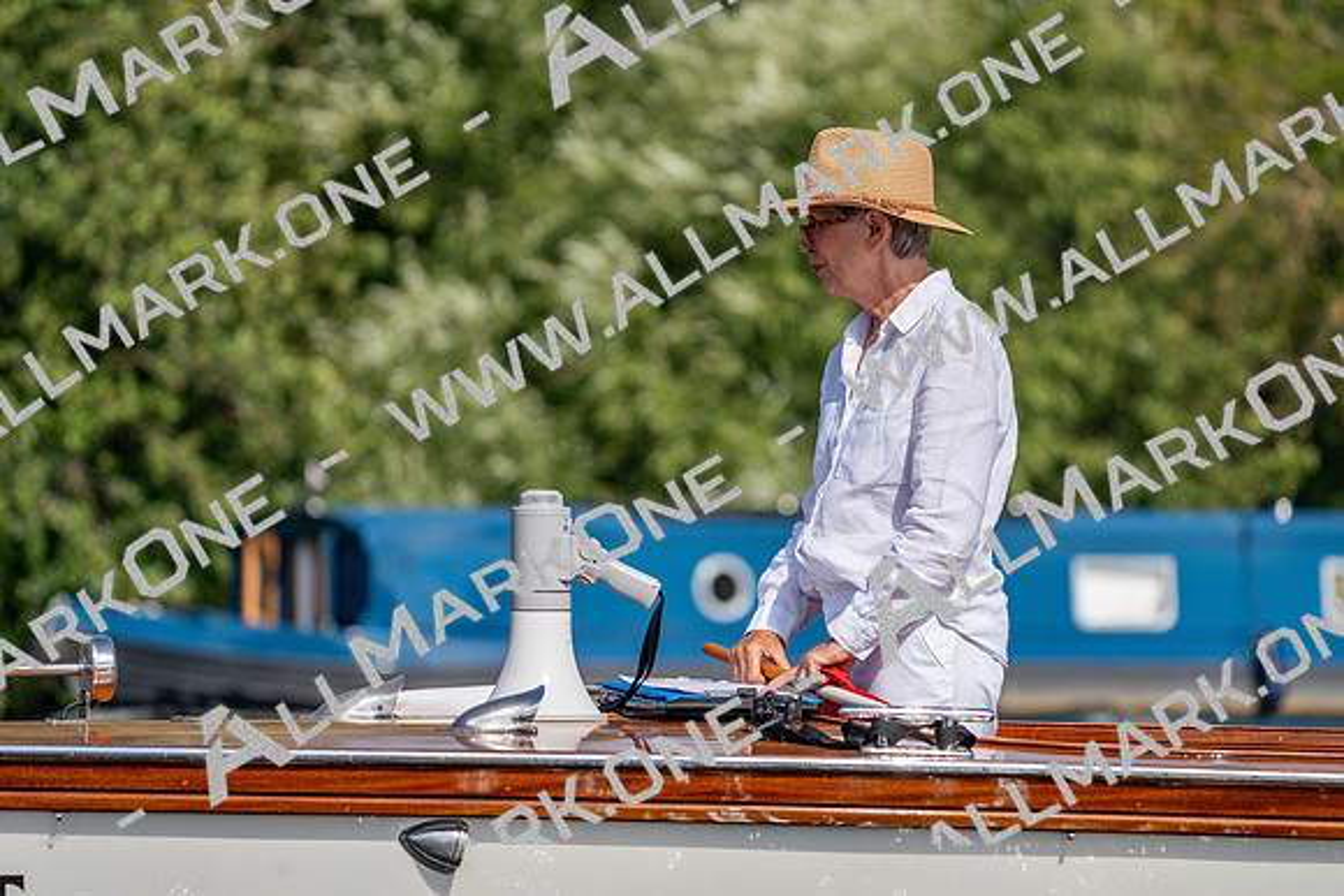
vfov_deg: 5.5
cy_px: 448
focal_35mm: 252
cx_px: 672
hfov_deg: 8.2
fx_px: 9410
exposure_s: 1/1600
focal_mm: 252
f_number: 5.6
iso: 160
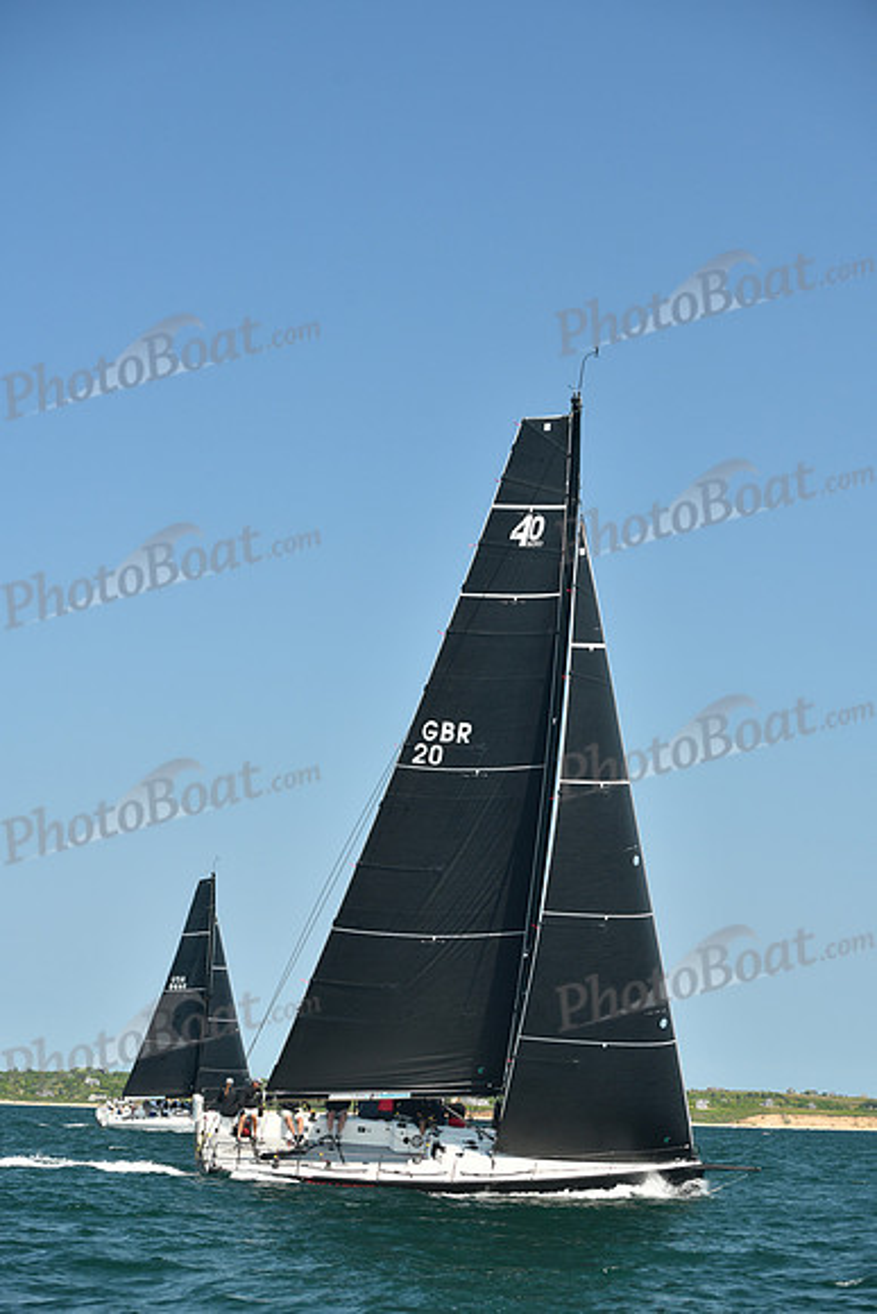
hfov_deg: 19.5
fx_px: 2556
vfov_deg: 28.8
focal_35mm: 70
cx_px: 438
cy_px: 657
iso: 320
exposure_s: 1/640
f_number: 5.6
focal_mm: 70
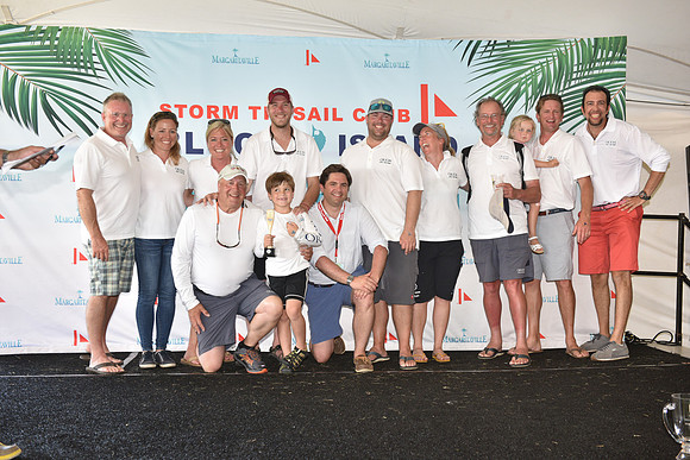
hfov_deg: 41.1
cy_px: 230
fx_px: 920
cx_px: 345
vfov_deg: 28.1
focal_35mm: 48
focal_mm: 48
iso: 800
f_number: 4.5
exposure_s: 1/160
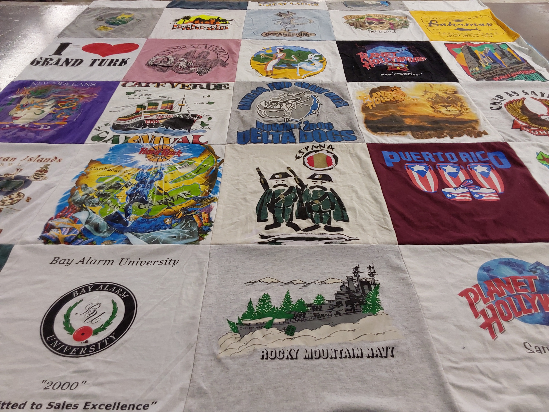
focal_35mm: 28
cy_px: 206
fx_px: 444
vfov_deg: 49.7
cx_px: 274
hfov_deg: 63.4
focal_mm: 2.91
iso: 64
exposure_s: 1/50
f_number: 1.9
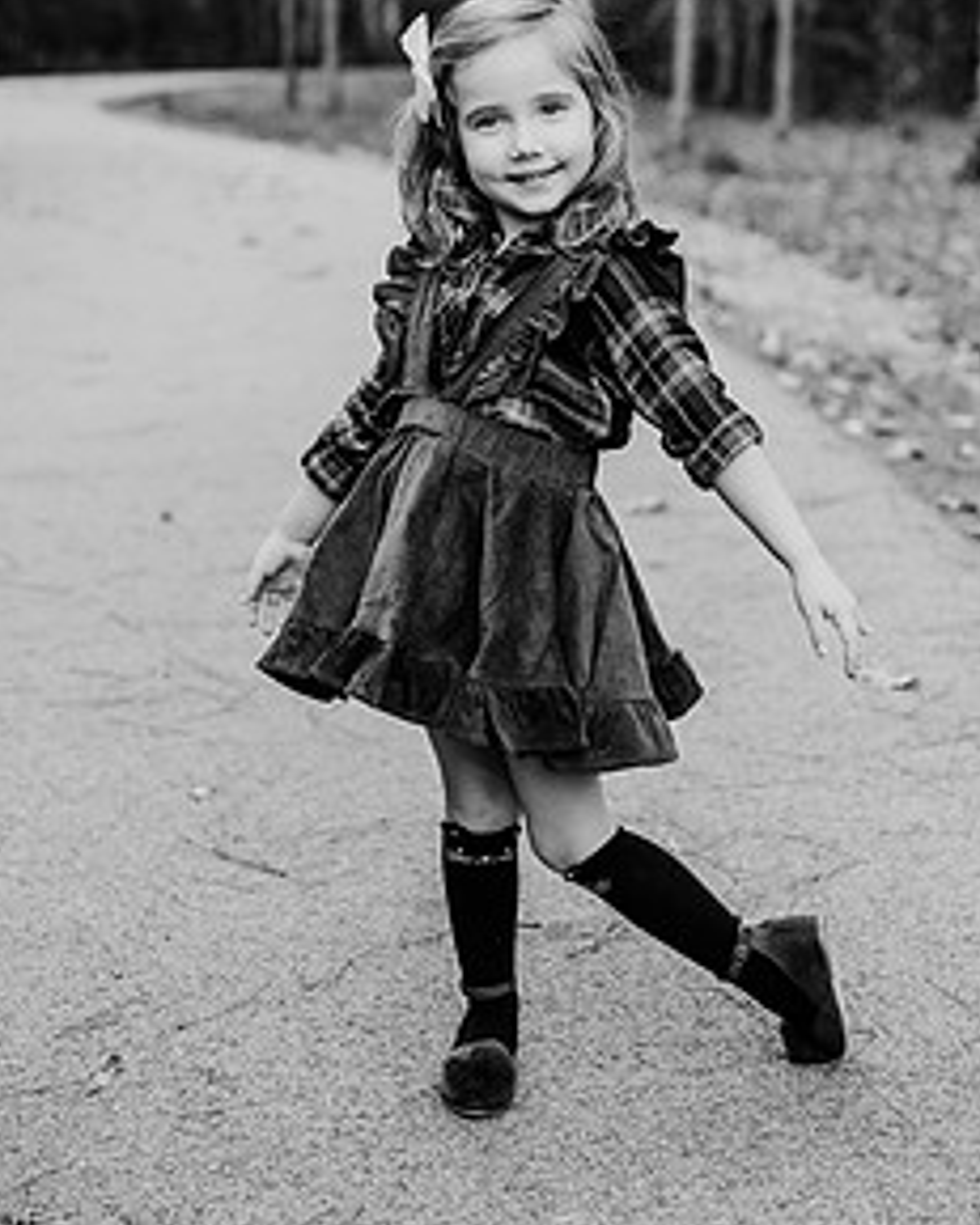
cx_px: 513
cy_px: 343
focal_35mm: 73
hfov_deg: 21.0
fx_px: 2648
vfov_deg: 25.8
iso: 320
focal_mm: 50
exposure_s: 1/640
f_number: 3.2
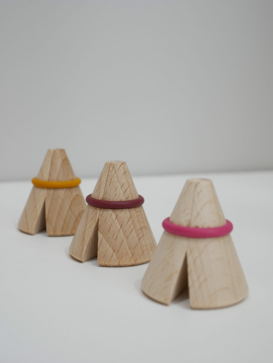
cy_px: 182
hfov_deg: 29.1
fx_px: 525
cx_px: 136
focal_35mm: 50
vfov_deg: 38.2
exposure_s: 1/13
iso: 200
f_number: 7.1
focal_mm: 25
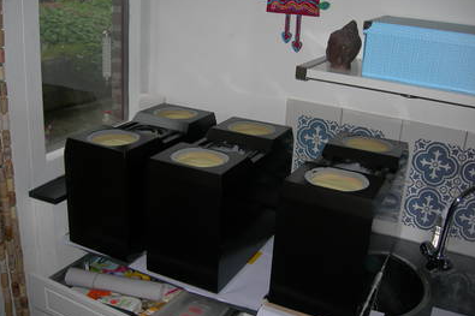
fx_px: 528
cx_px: 237
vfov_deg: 33.4
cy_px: 156
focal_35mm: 40
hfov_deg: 48.5
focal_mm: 7.8
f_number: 2.8
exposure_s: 1/60.1
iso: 50
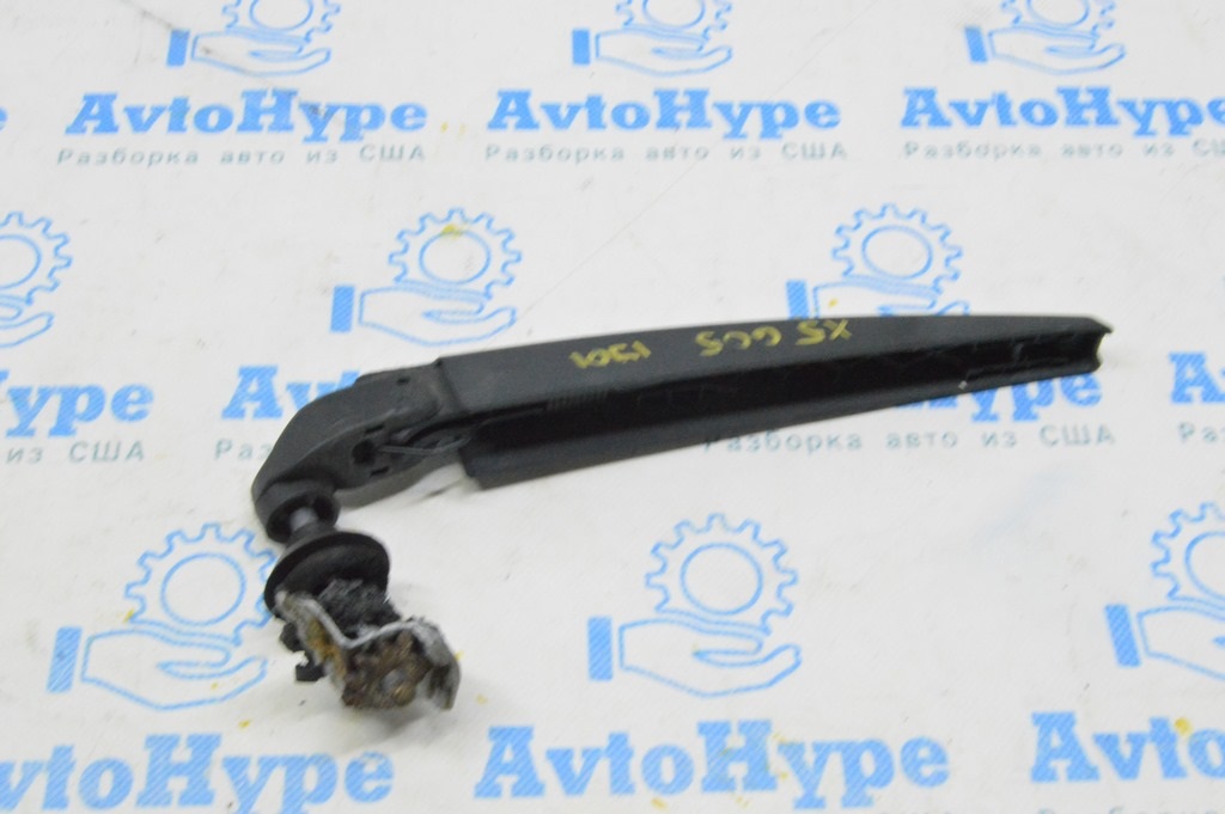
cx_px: 612
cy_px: 407
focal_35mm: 45
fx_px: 1530
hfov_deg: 43.6
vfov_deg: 29.8
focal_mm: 30
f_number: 20
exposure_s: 1/20
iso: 6400
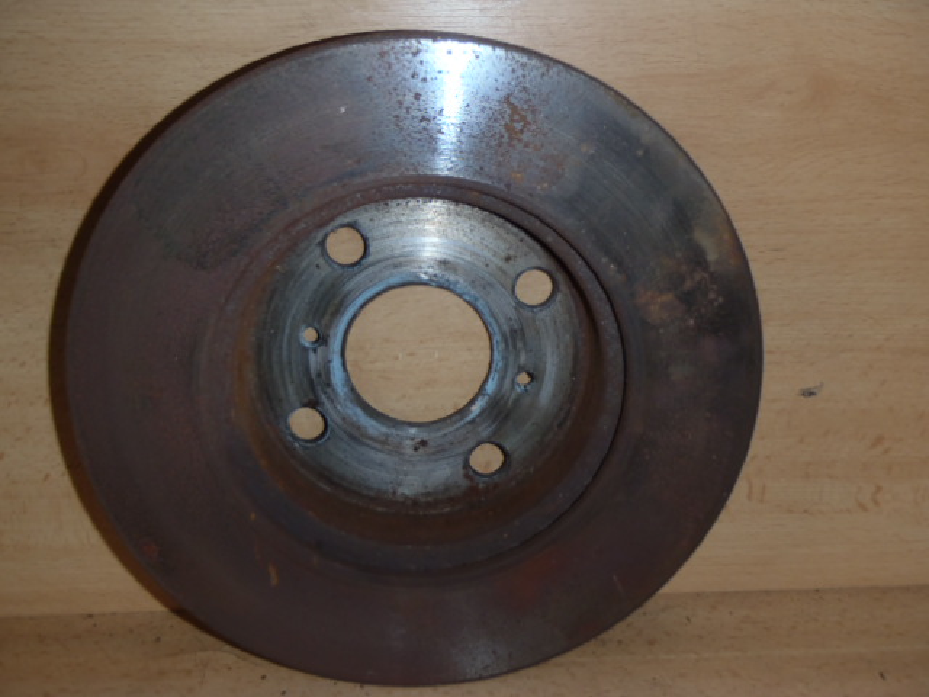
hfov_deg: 49.0
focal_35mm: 38
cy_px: 348
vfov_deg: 37.7
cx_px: 464
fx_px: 1020
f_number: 4.6
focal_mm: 6.83
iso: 100
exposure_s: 1/40
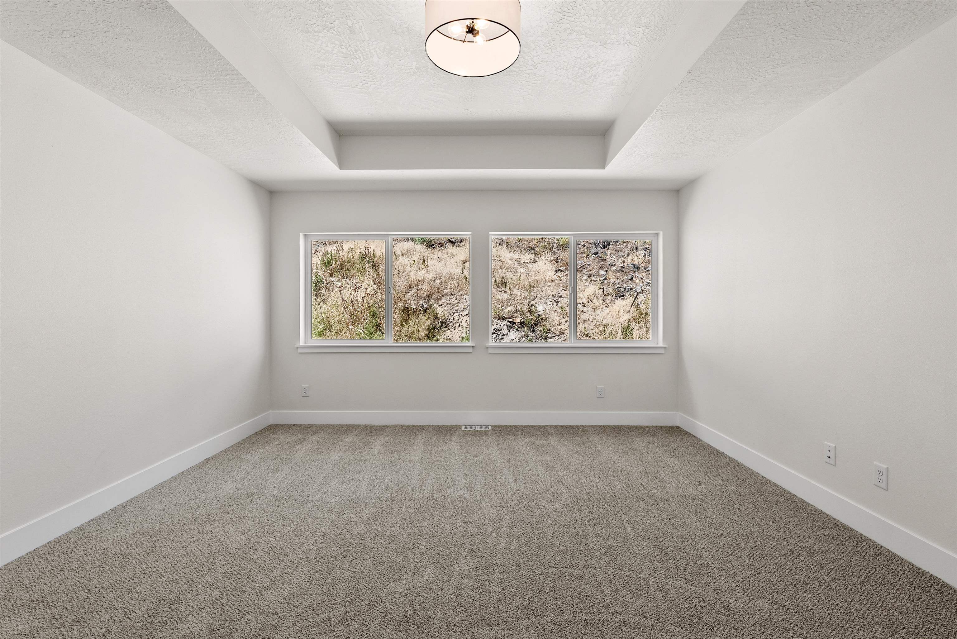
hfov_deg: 96.7
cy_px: 320
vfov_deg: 73.8
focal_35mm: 16
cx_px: 478
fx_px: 425
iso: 400
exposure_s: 1/40
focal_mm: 16
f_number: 8
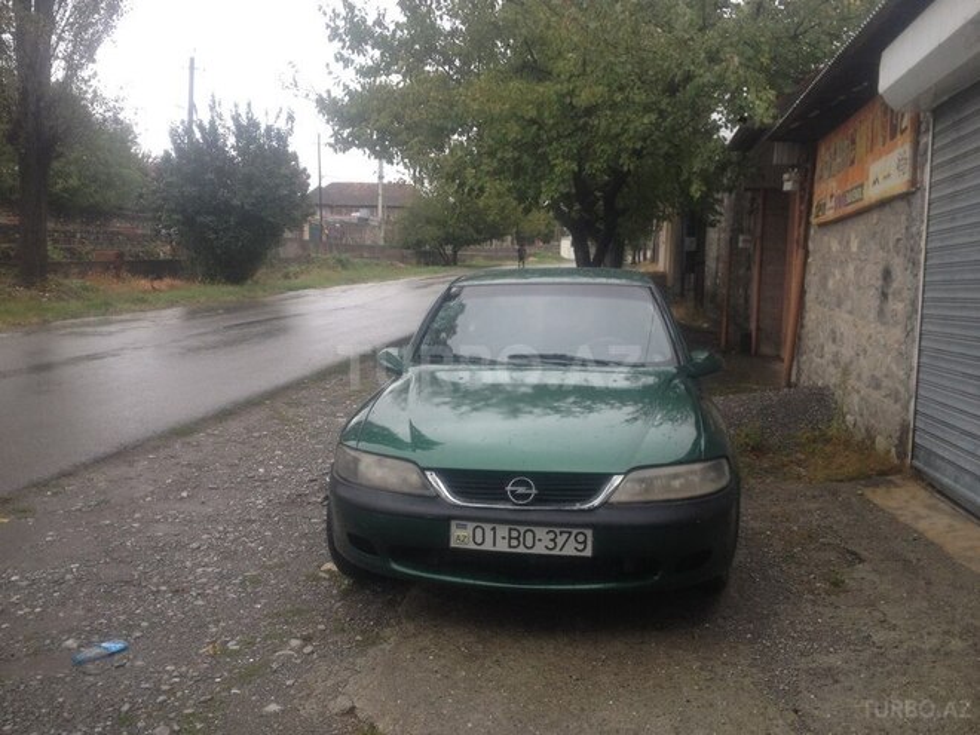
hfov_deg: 52.6
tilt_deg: -7.0
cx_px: 490
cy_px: 368
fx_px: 991
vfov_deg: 40.7
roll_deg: -0.3
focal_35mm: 35
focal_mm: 4.28
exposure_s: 1/120
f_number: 2.4
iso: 50
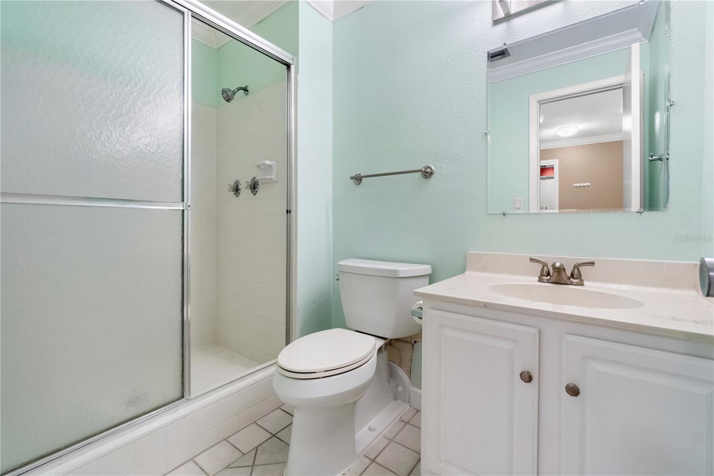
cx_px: 357
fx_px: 297
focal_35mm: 15
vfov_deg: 77.3
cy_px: 238
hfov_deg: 100.4
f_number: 8
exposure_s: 1/125
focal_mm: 10
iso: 250
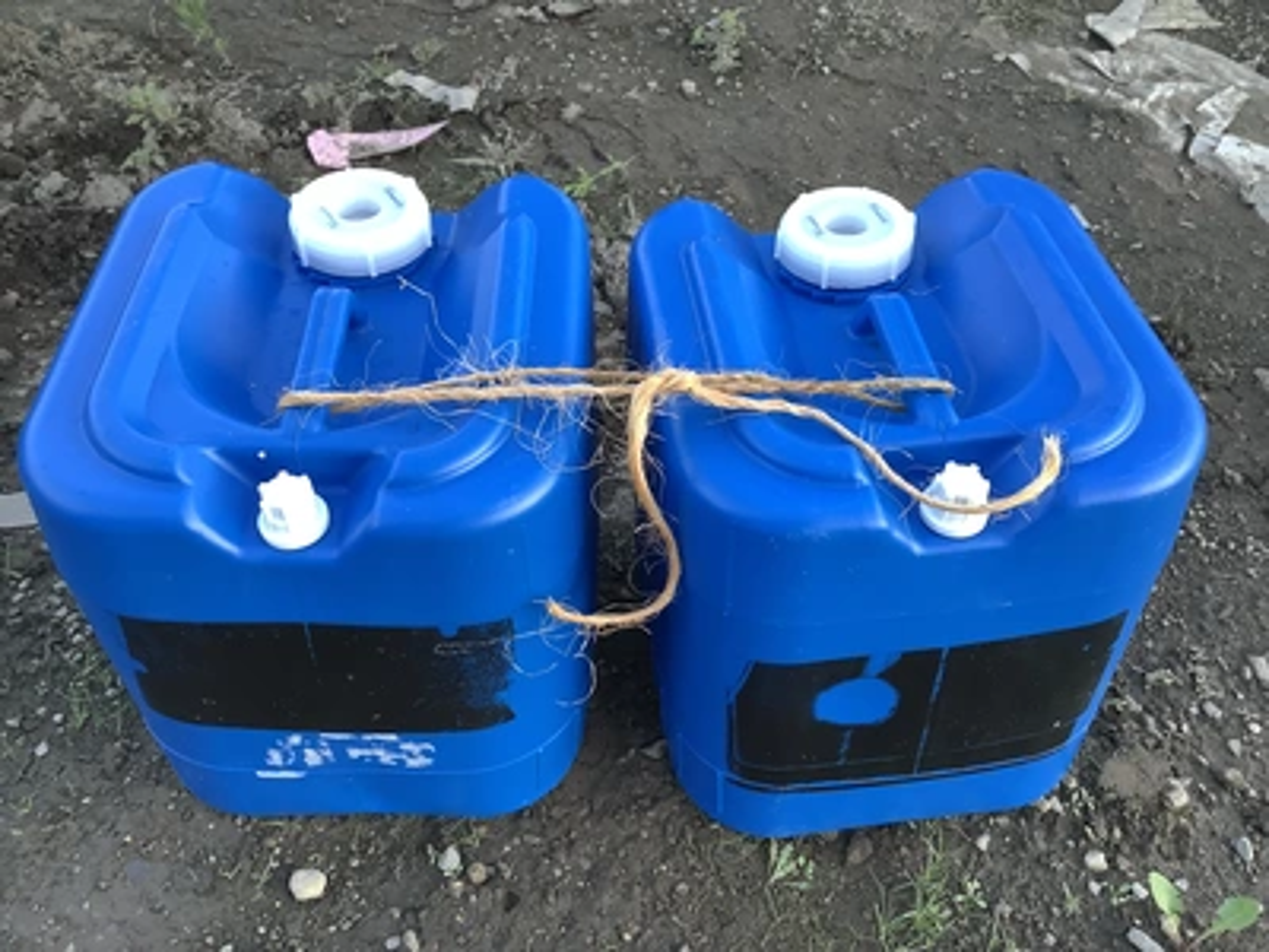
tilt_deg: -48.1
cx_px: 634
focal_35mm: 31
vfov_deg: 45.4
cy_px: 476
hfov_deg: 58.4
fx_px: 1136
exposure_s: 1/60
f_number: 2.4
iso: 100
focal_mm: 3.3
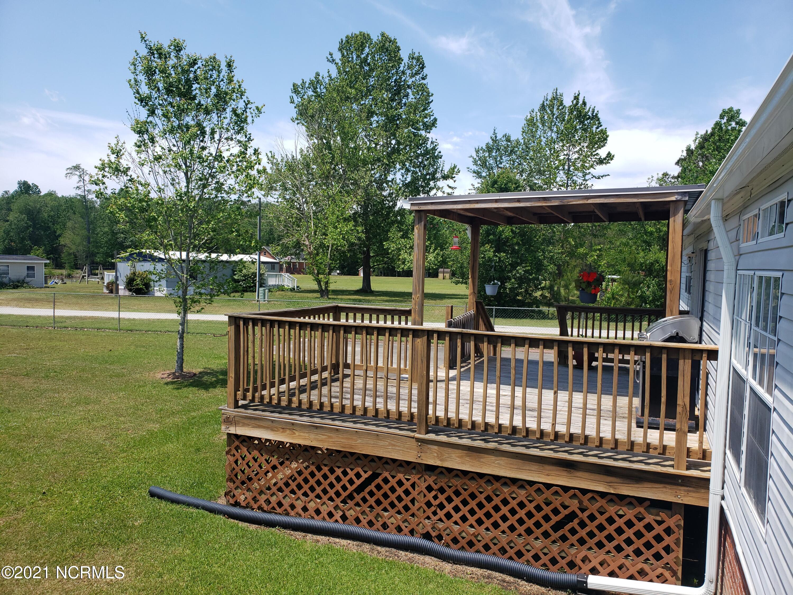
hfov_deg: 67.3
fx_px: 596
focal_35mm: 26
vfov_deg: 53.1
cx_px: 396
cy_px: 298
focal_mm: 4.3
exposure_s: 1/899
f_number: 2.4
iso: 50
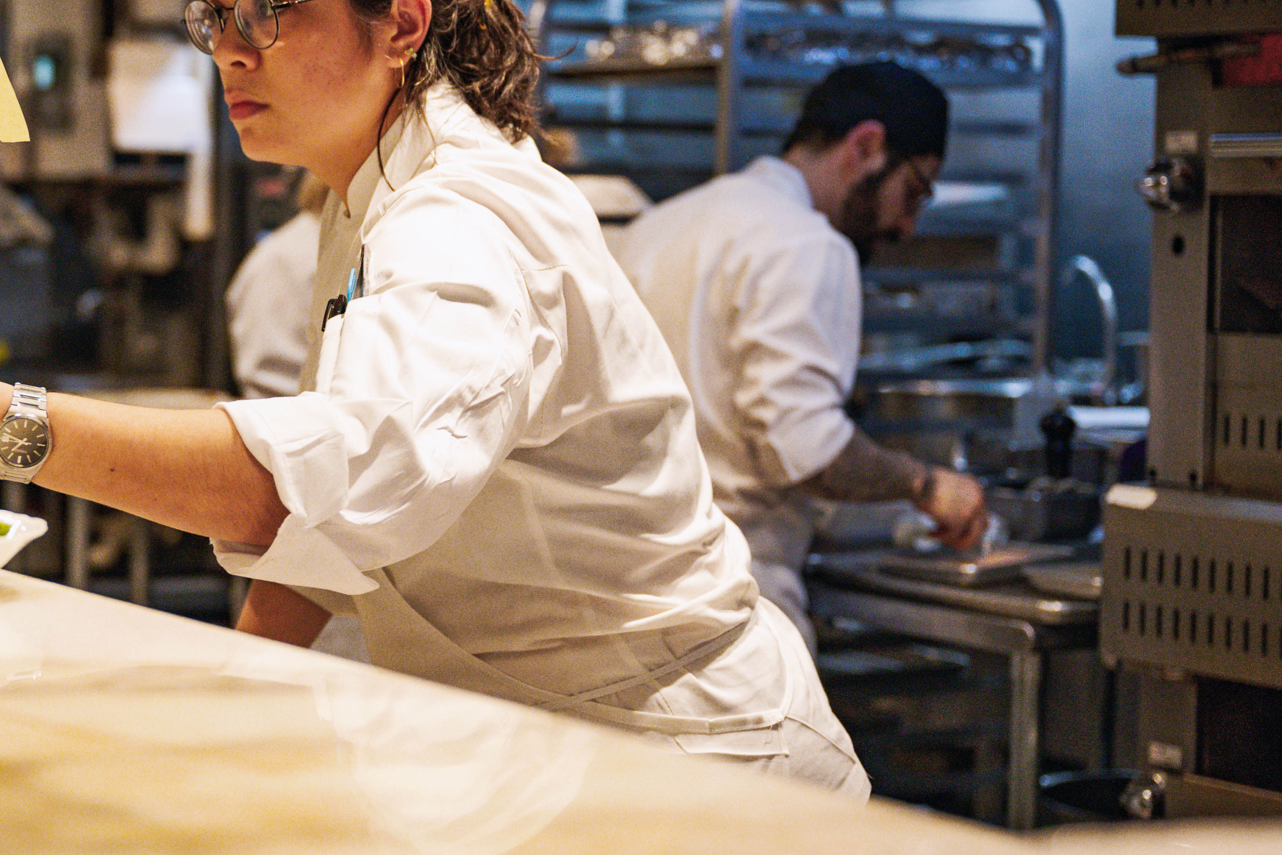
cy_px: 327
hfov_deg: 24.6
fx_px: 2885
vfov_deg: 16.8
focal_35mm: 81
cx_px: 229
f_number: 2.8
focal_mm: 47
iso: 3200
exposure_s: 1/500
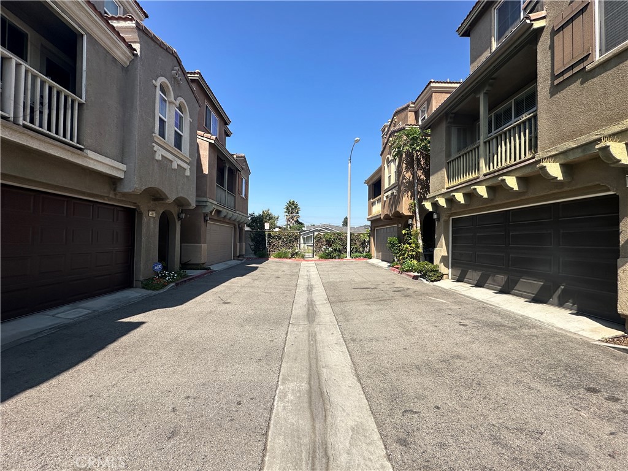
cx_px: 314
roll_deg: +0.2
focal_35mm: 14
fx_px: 254
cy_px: 236
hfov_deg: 102.1
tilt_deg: +3.9
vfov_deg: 85.7
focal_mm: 2.22
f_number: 2.2
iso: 50
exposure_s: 1/1795
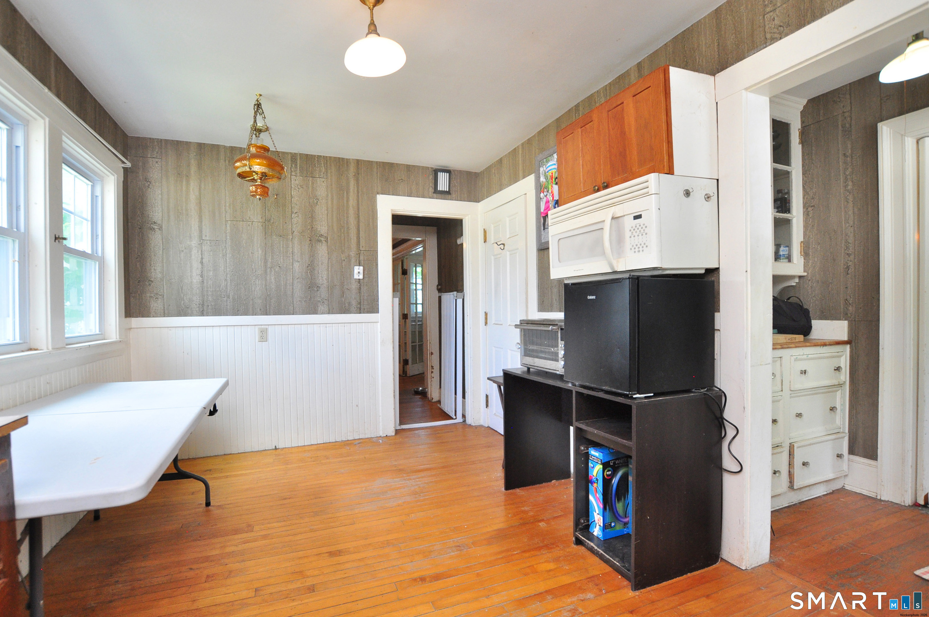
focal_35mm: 15
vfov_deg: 77.2
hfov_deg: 100.5
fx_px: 387
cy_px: 308
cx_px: 464
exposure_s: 1/60
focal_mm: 10
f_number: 5
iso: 800
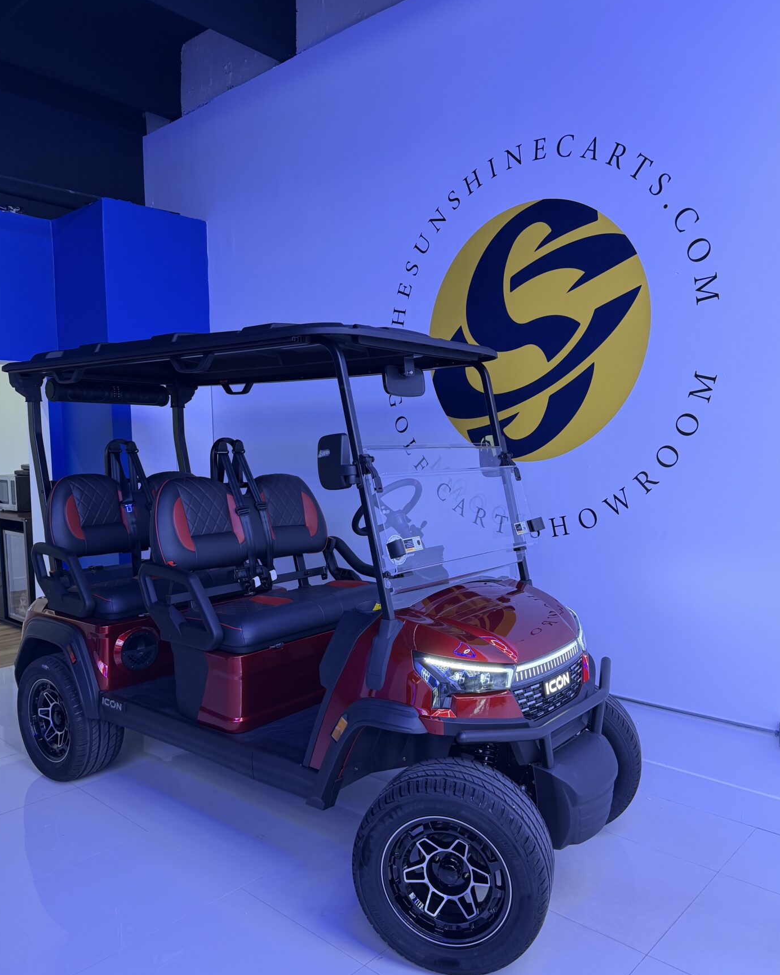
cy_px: 517
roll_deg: +0.8
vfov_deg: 66.0
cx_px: 389
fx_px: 750
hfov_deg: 54.9
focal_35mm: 26
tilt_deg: -5.7
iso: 125
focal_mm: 6.76
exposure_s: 1/120
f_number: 1.78
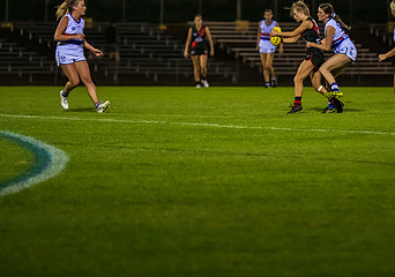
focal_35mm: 356
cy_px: 50
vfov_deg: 4.0
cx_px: 279
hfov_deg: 5.7
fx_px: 3970
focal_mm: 200
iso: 3200
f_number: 2.8
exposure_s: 1/800
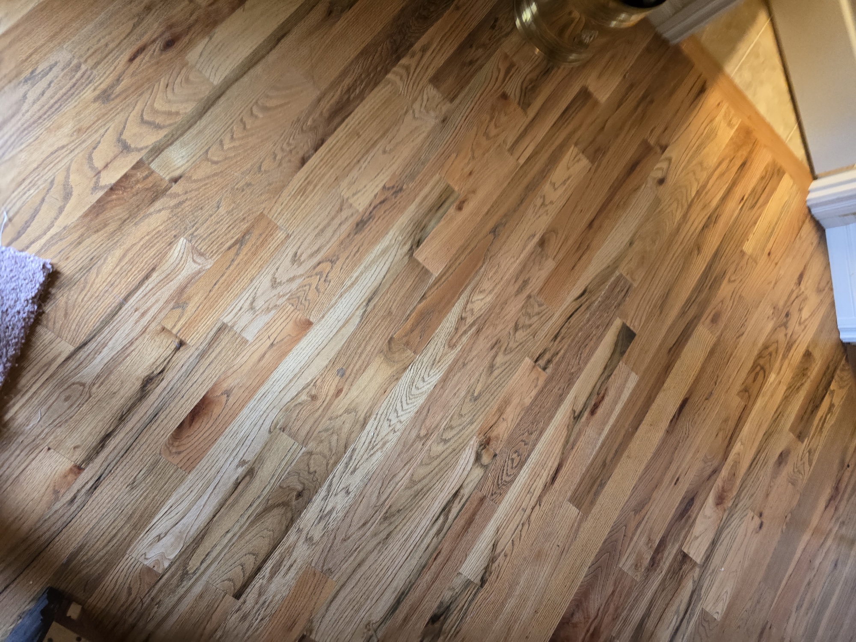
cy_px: 321
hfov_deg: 73.9
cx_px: 428
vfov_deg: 58.9
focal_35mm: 23
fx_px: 569
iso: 640
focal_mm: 6.3
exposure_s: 1/120
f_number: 1.7
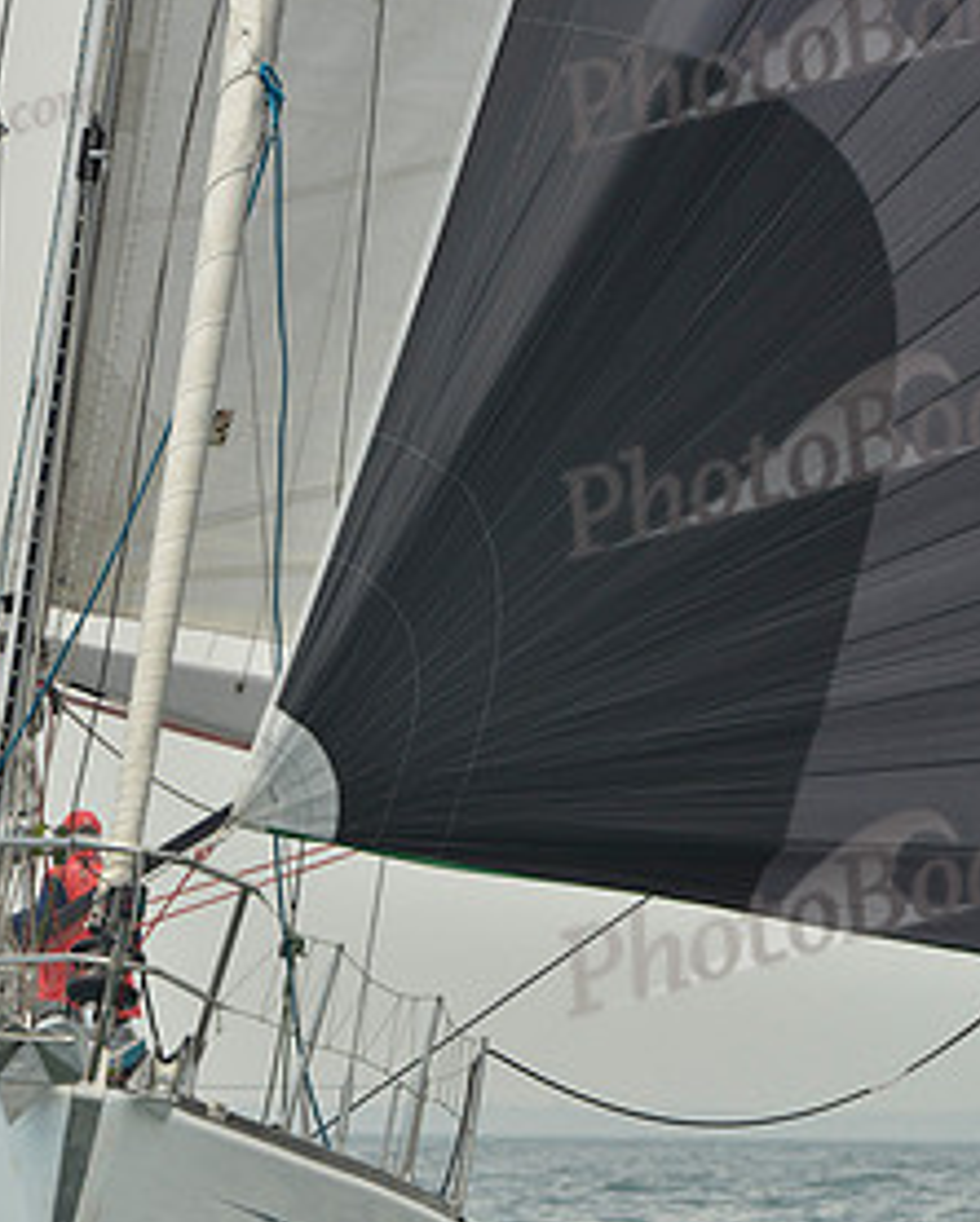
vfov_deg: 5.8
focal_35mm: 334
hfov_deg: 4.6
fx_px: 12096
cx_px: 335
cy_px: 735
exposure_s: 1/1250
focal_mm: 170
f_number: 7.1
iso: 280
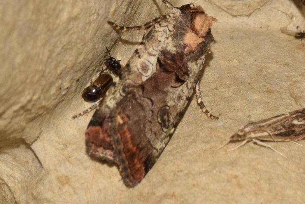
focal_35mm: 257
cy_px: 82
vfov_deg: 5.3
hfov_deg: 8.0
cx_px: 144
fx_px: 2178
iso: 500
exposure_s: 1/160
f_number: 14
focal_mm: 140
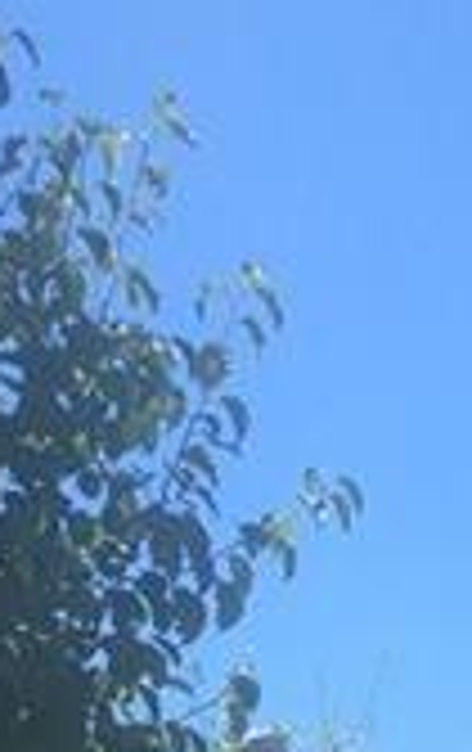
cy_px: 1549
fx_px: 2890
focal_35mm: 141
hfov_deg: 8.7
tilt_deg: -1.2
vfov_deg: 12.8
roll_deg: -0.3
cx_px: 1052
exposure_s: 1/916
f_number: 2.2
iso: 25
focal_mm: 4.15
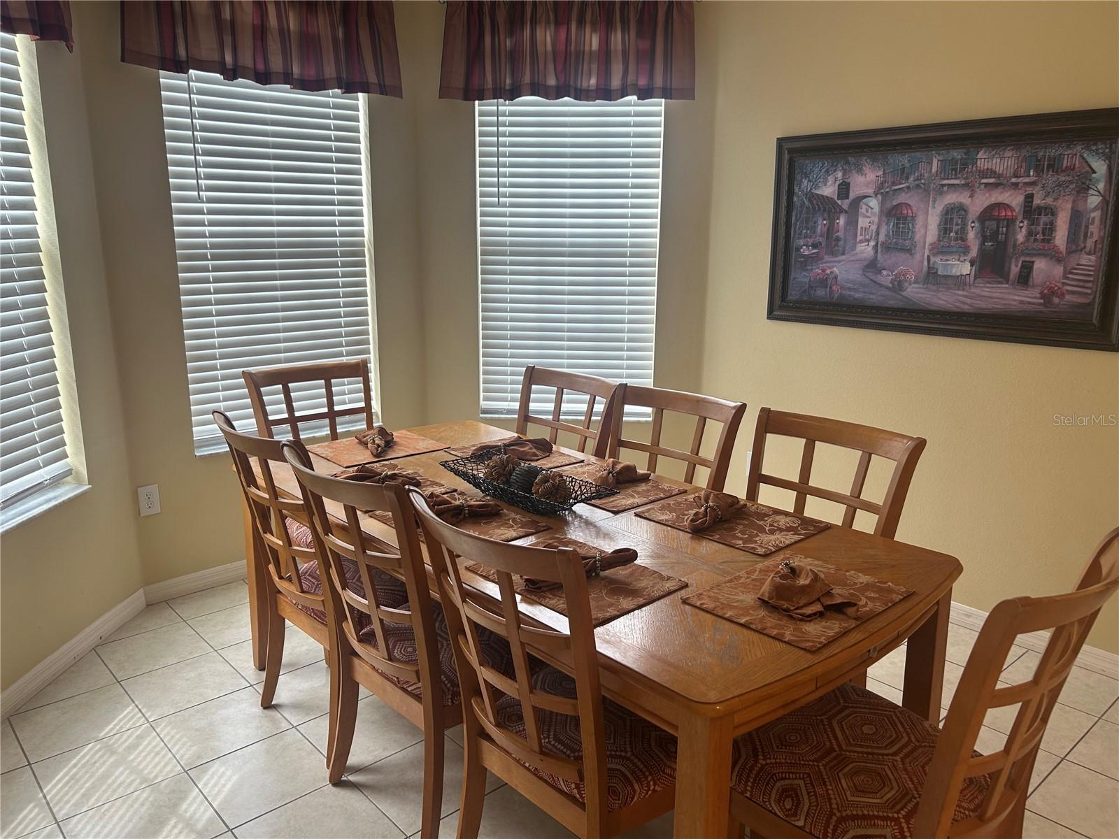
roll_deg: -0.1
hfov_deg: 67.3
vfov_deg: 53.1
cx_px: 560
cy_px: 420
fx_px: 840
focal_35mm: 26
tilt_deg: -11.8
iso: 64
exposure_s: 1/120
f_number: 1.5
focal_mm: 5.7
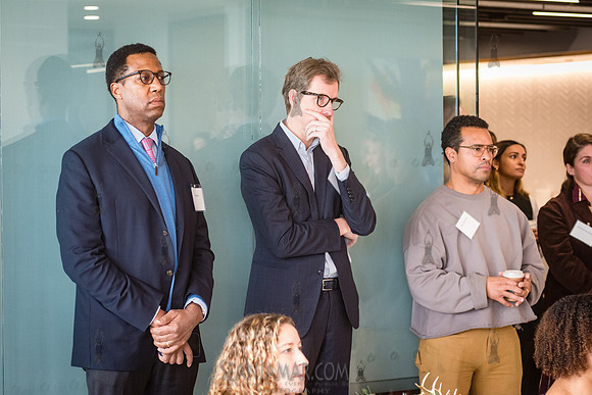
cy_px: 199
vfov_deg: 14.9
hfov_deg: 22.2
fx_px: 1509
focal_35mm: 92
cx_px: 259
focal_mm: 80
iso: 2000
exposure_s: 1/160
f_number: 4
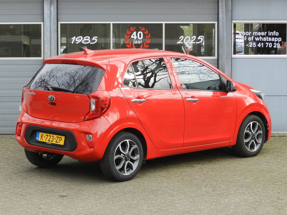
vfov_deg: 14.8
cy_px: 108
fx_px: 829
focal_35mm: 100
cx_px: 144
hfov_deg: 19.6
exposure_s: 1/100
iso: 160
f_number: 4.6
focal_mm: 17.7
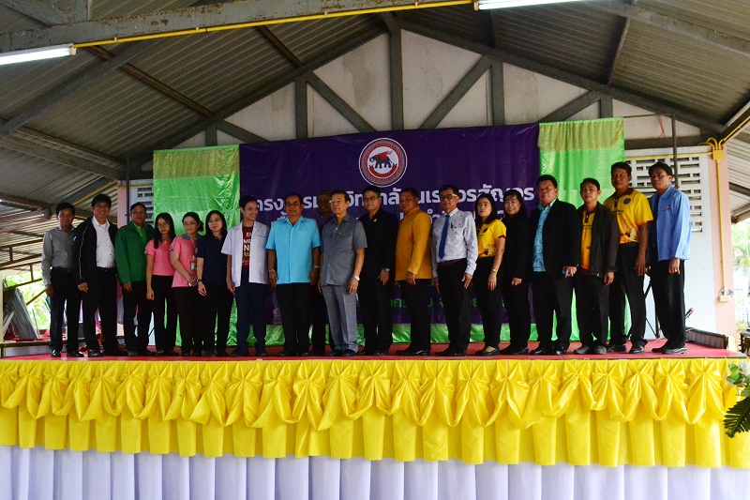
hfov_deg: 57.2
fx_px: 687
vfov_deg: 40.0
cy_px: 250
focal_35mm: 33
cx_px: 375
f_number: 8
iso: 3200
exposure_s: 1/250
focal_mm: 22
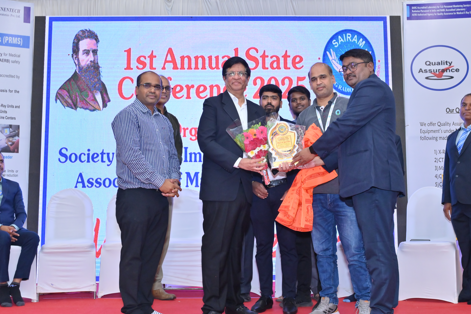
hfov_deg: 45.4
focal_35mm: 43
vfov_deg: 31.1
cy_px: 155
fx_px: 562
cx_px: 247
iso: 2500
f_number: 7.1
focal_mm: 41
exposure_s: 1/125
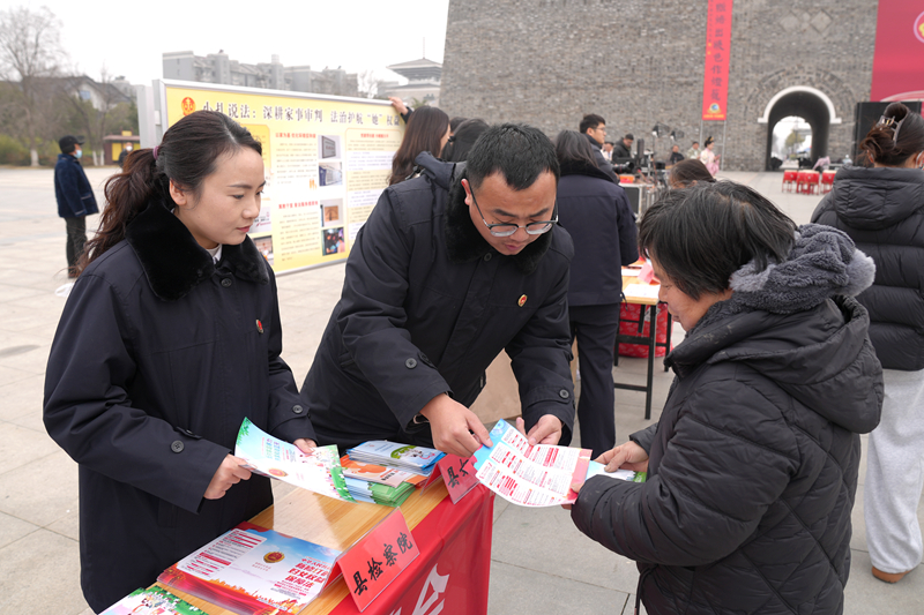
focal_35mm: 24
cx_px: 462
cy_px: 308
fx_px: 616
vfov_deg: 53.1
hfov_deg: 73.8
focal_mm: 24
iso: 100
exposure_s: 1/320
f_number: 4.5
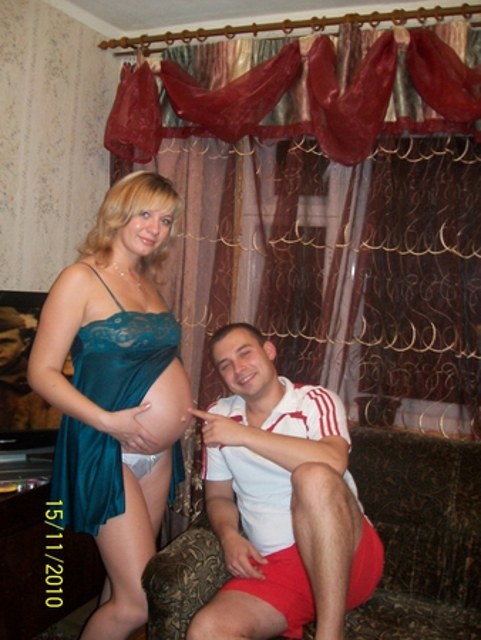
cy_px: 320
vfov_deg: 51.3
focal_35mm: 36
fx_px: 666
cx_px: 240
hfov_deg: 39.7
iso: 160
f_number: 2.7
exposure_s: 1/30
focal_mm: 6
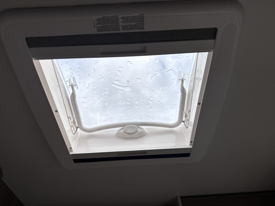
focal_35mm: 24
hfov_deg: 71.6
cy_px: 103
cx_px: 138
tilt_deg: +50.4
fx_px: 191
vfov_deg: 56.8
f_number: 1.78
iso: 80
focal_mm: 6.86
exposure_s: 1/4016
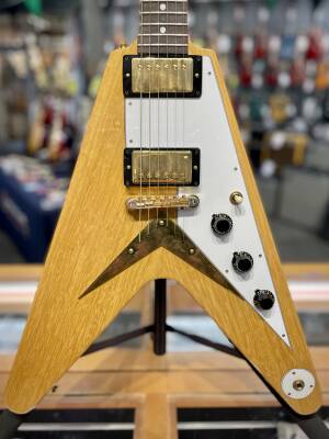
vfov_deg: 67.3
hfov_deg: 53.1
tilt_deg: -18.3
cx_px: 164
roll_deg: +0.6
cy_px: 220
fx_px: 329
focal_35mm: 26
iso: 50
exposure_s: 1/120
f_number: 1.6
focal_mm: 4.2
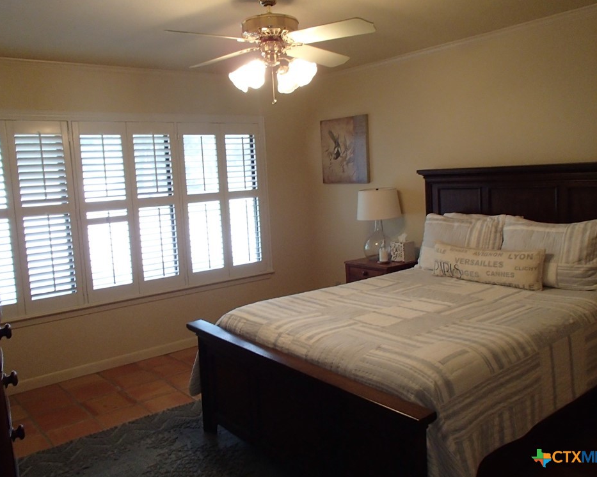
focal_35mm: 30
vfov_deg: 48.5
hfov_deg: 58.8
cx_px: 298
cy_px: 235
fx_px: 530
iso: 400
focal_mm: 5
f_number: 3.9
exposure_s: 1/30
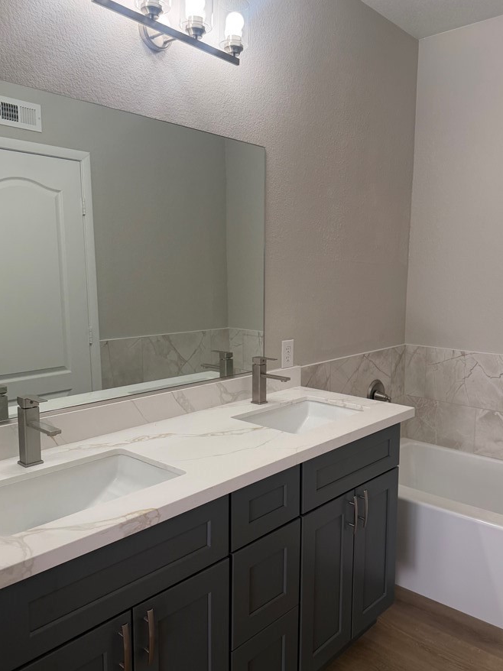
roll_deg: +0.2
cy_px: 342
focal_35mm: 28
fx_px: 543
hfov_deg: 49.6
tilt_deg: -7.0
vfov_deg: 63.5
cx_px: 278
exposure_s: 1/120
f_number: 1.78
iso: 80
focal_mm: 6.76
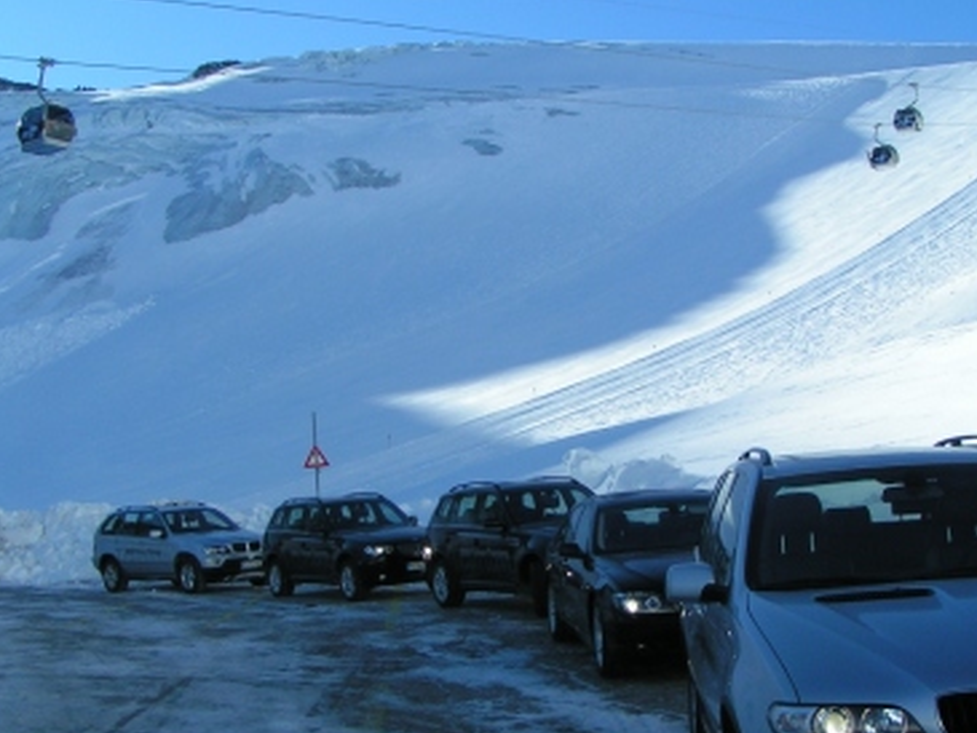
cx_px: 584
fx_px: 1412
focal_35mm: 50
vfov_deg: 29.1
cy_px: 388
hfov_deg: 38.0
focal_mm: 5.8
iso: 50
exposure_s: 1/400
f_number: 5.6
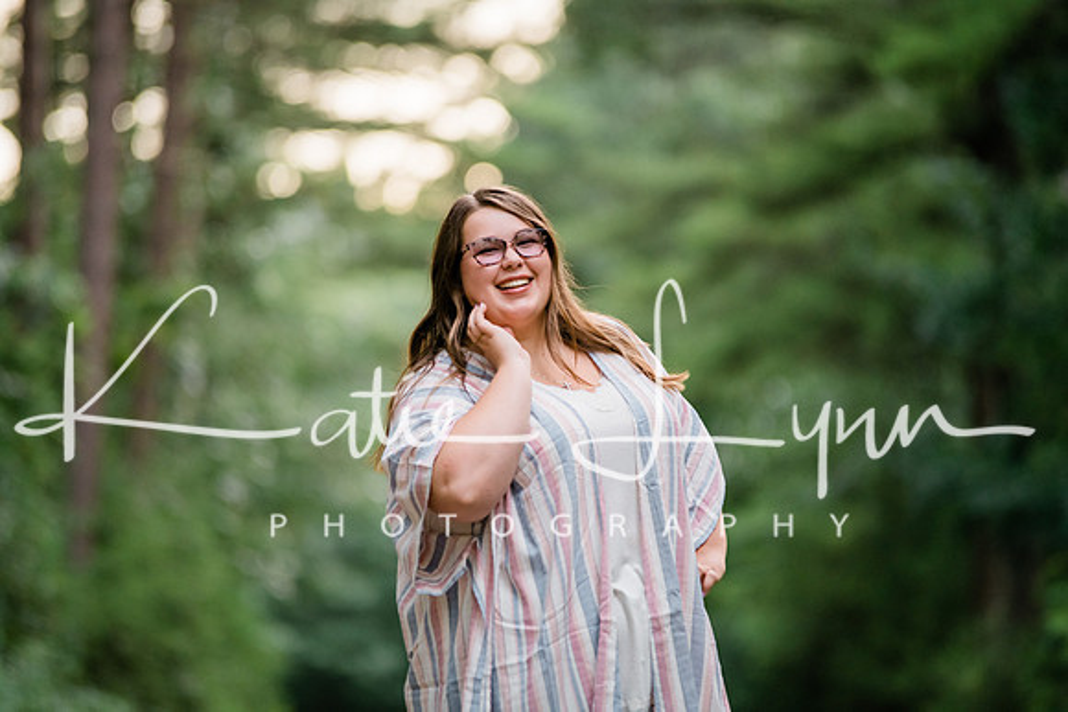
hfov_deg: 10.3
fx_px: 5934
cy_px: 356
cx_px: 534
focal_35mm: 200
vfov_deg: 6.9
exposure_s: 1/320
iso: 800
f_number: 2.8
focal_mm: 200
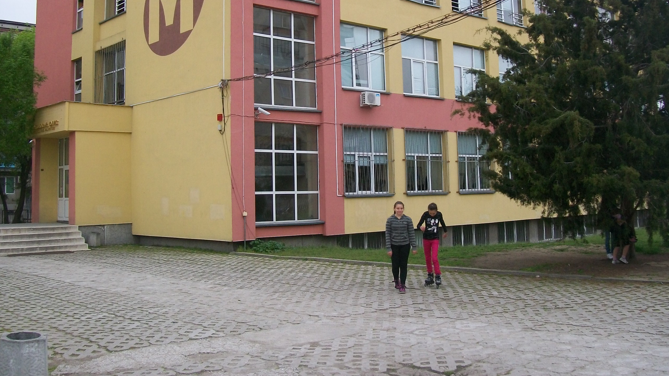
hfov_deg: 50.5
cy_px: 127
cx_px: 339
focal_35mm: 40
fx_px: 710
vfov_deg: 29.5
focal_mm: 6
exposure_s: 1/160
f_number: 2.7
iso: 80
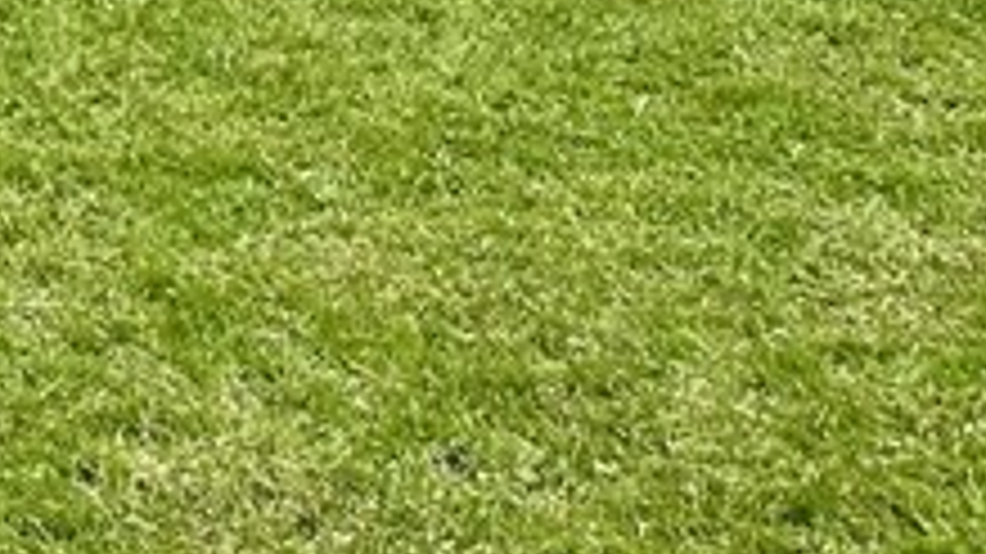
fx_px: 3188
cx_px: -725
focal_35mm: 122
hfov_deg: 15.4
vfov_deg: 8.8
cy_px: -860
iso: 80
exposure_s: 1/4800
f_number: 1.8
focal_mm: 6.86
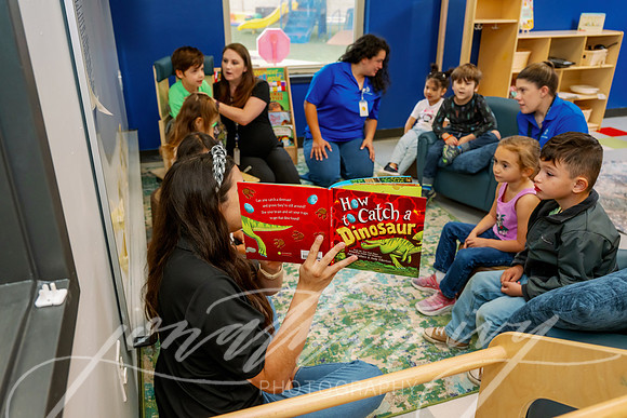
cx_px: 314
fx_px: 505
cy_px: 209
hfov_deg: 63.6
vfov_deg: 45.0
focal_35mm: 29
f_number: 4.5
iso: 1250
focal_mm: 29
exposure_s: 1/200
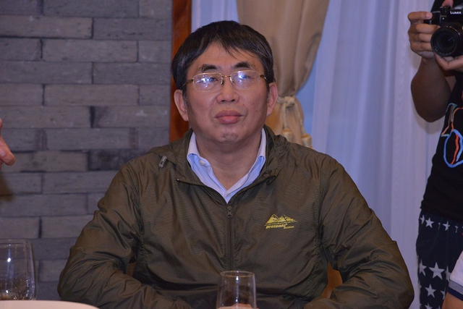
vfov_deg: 6.0
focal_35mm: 230
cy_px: 154
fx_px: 2959
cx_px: 232
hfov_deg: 8.9
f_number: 10
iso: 4000
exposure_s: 1/200
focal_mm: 230
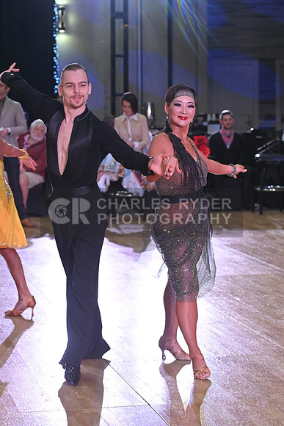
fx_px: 1301
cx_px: 142
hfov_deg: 12.5
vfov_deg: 18.6
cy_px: 213
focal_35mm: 110
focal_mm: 110
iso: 3200
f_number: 6.3
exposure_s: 1/400
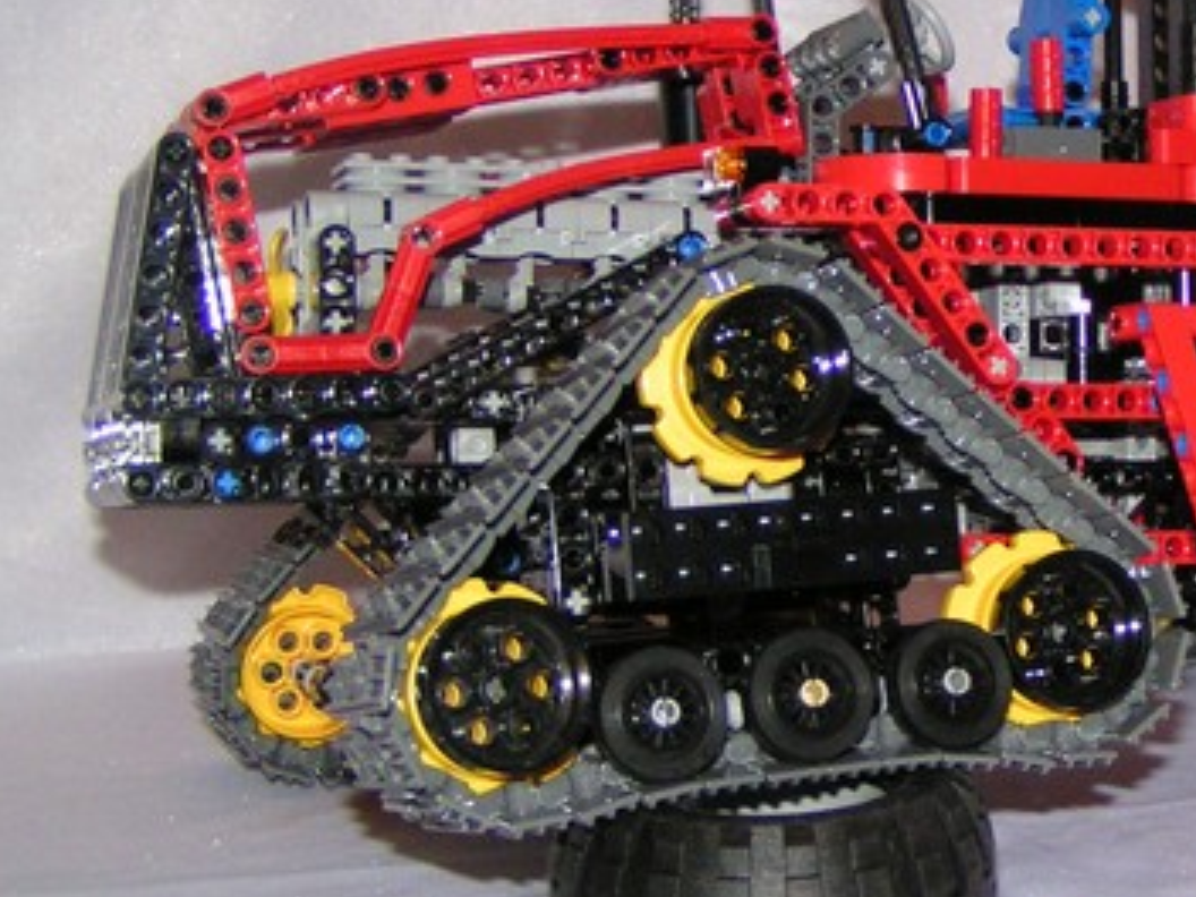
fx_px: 2384
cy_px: 245
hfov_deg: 27.4
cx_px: 1023
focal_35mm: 69
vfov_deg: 21.2
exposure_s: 1/40
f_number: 2.8
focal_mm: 5.8
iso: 200
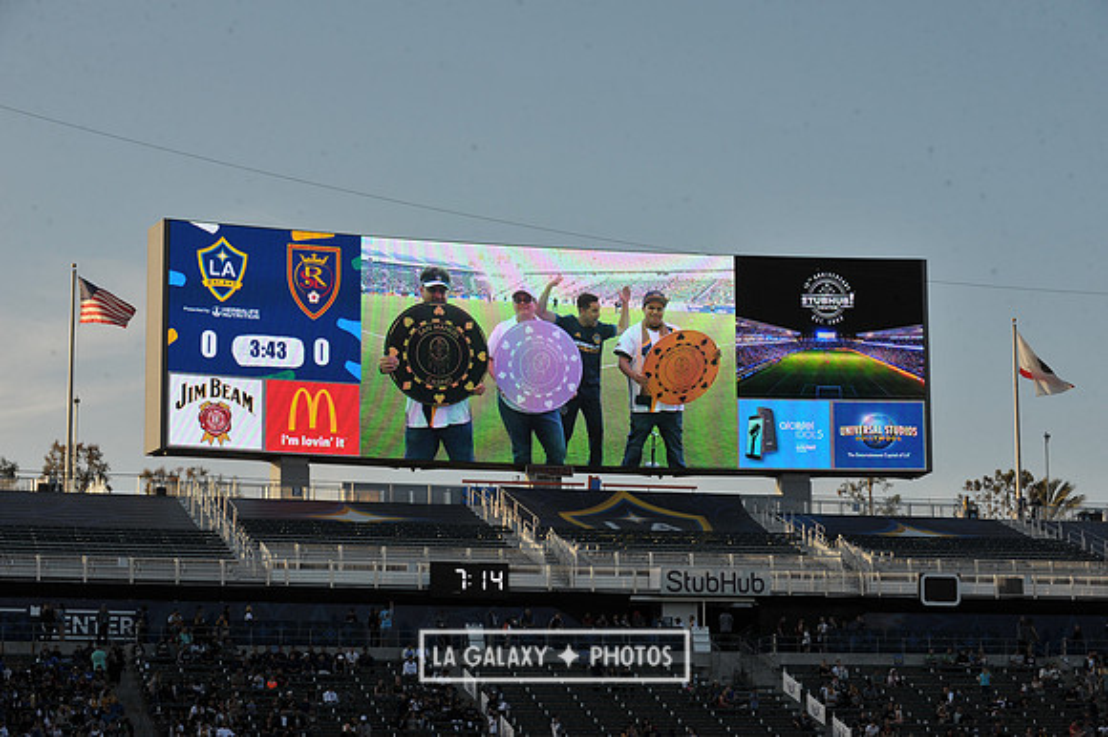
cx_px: 554
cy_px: 368
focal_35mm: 95
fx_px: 2922
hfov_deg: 21.5
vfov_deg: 14.4
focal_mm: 95
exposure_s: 1/500
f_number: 11
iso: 400
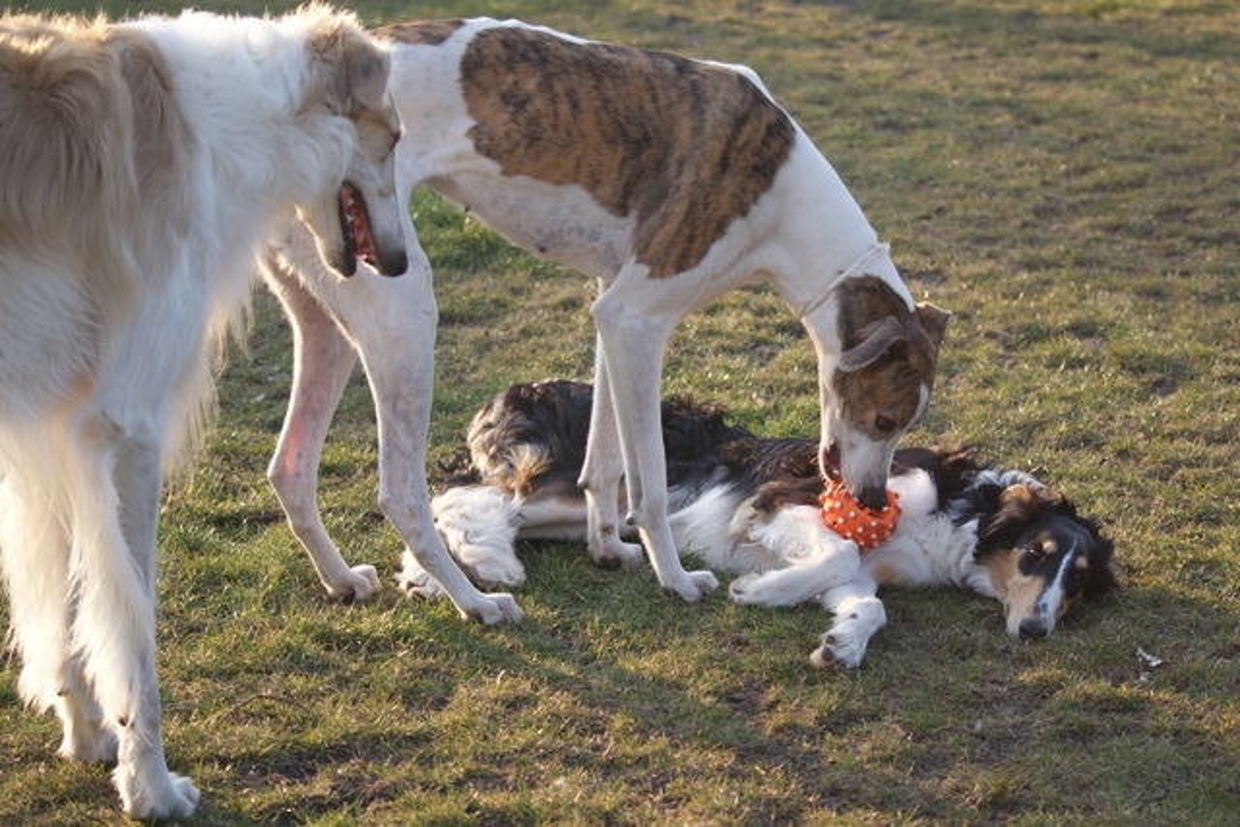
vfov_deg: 13.0
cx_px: 620
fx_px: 3617
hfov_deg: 19.5
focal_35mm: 105
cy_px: 414
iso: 125
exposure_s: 1/250
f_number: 4
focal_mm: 70
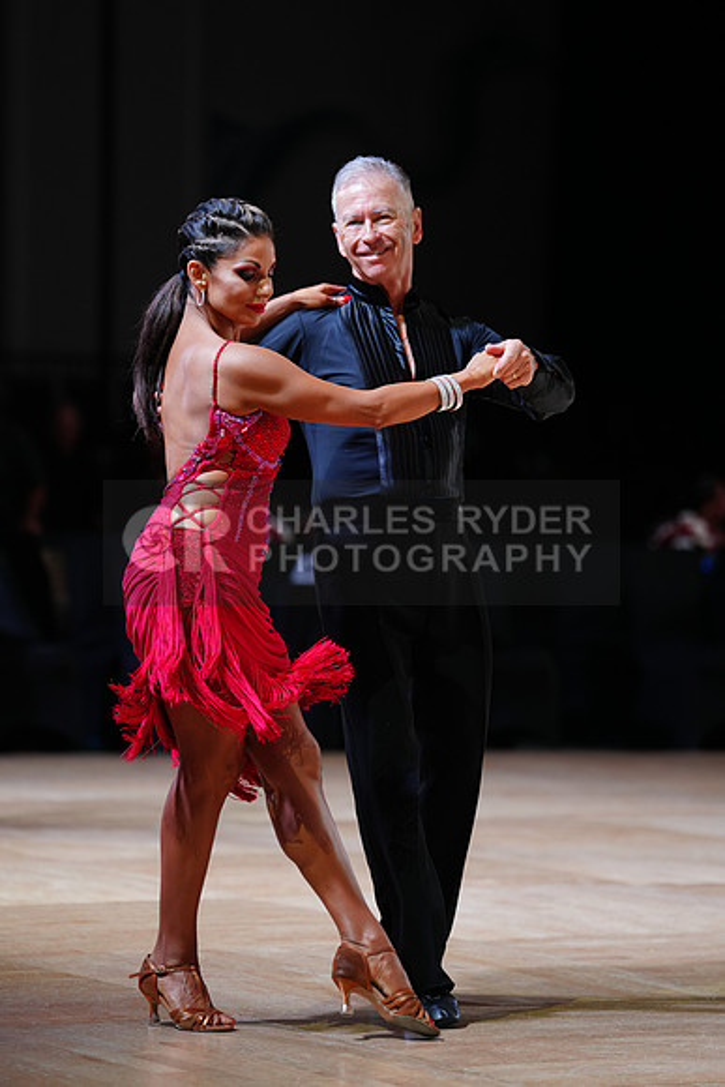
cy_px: 544
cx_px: 362
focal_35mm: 140
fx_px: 4226
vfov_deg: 14.7
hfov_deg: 9.8
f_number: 2.8
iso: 640
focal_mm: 140
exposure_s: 1/400
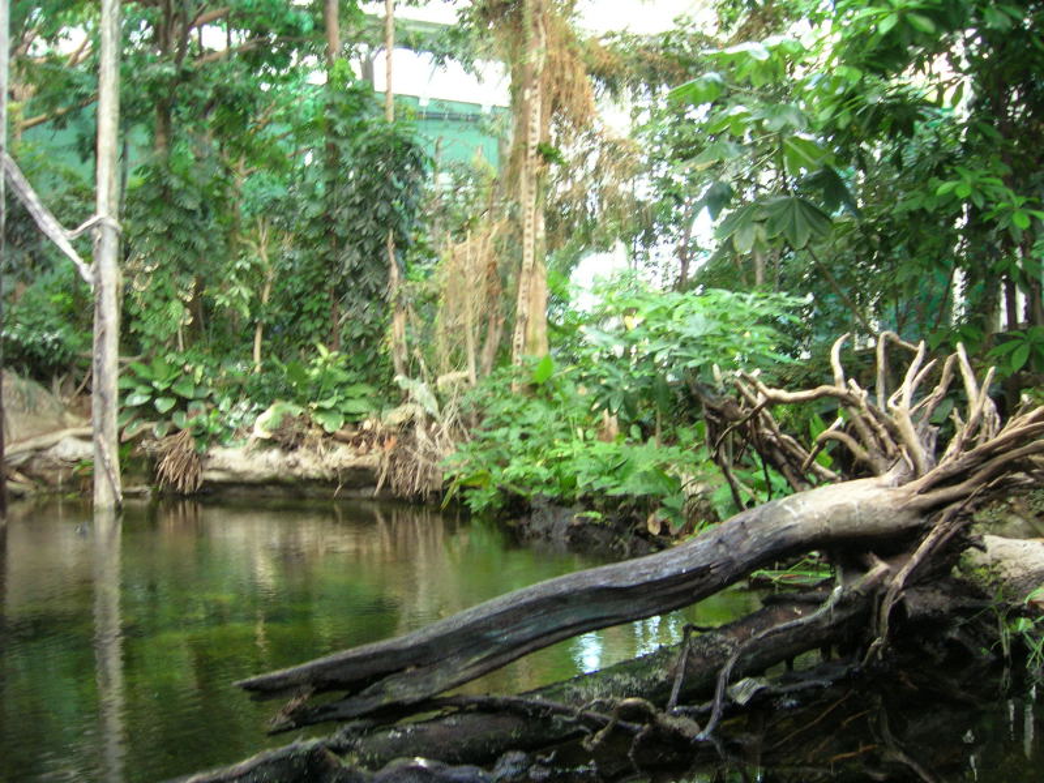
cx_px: 522
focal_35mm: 34
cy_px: 392
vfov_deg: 41.8
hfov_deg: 54.0
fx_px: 1025
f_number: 2.9
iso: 100
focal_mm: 5.7
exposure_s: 1/7.7
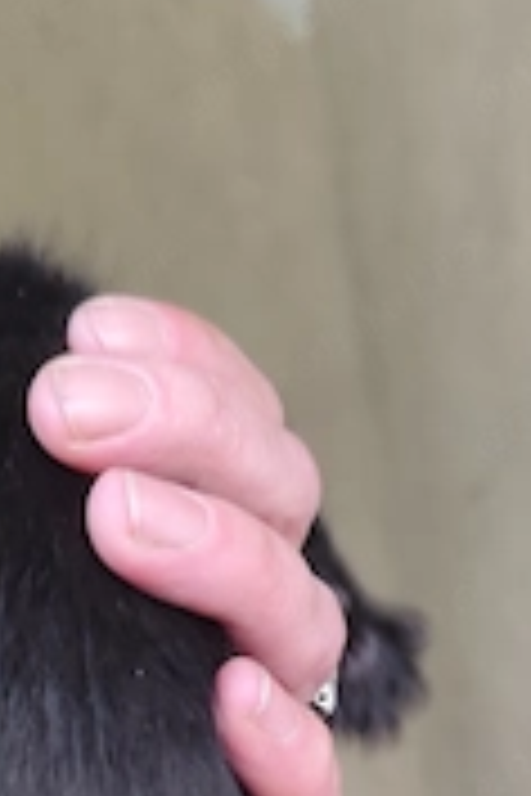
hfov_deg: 25.0
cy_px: 769
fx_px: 1195
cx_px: 216
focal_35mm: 54
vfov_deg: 34.1
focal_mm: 6.19
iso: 1000
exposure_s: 1/25
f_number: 1.65
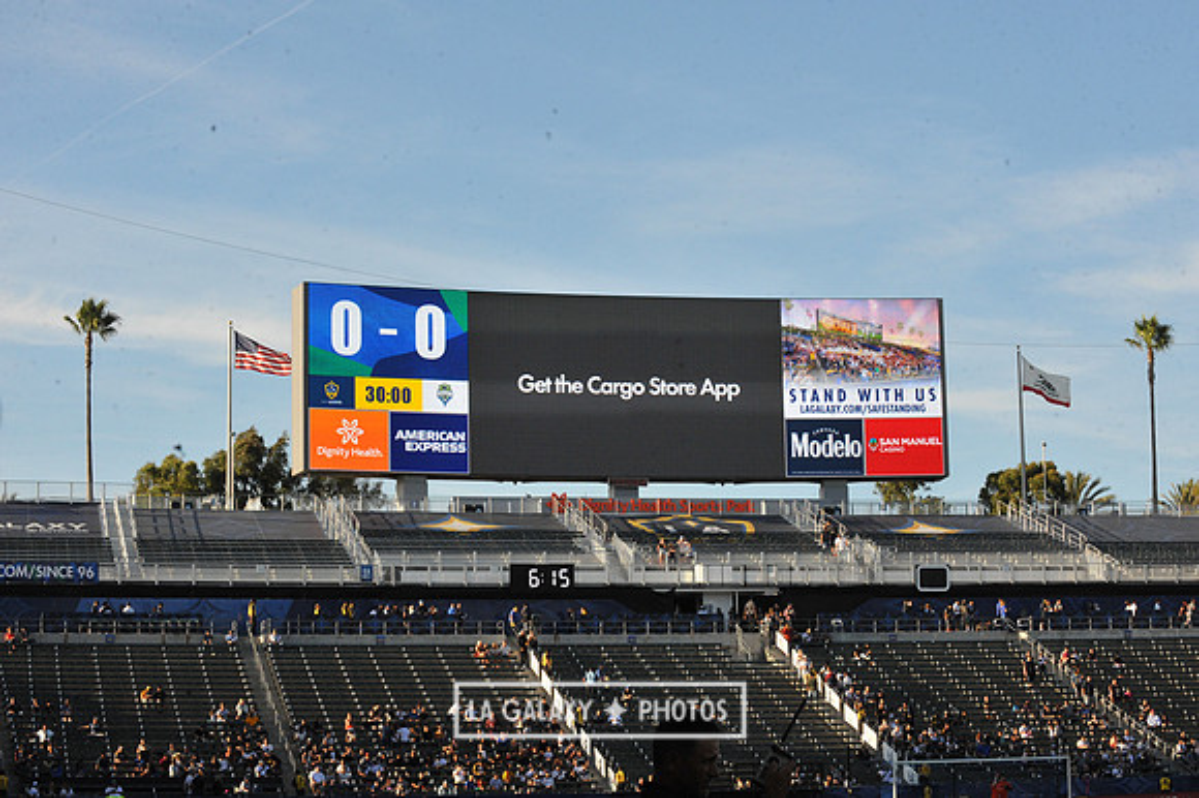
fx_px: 2663
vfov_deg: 17.0
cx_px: 600
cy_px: 399
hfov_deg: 25.4
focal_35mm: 80
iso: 1600
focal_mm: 80
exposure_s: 1/800
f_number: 14
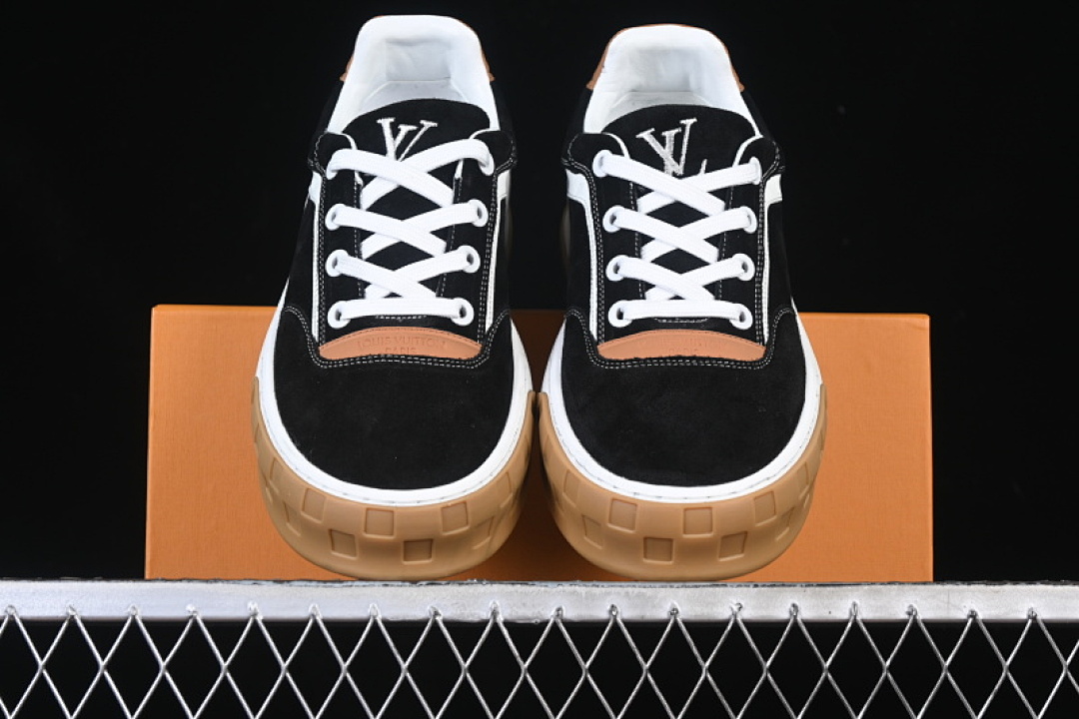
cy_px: 360
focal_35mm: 75
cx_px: 540
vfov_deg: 18.2
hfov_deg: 27.0
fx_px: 2248
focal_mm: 50
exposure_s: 1/50
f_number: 6.3
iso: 160
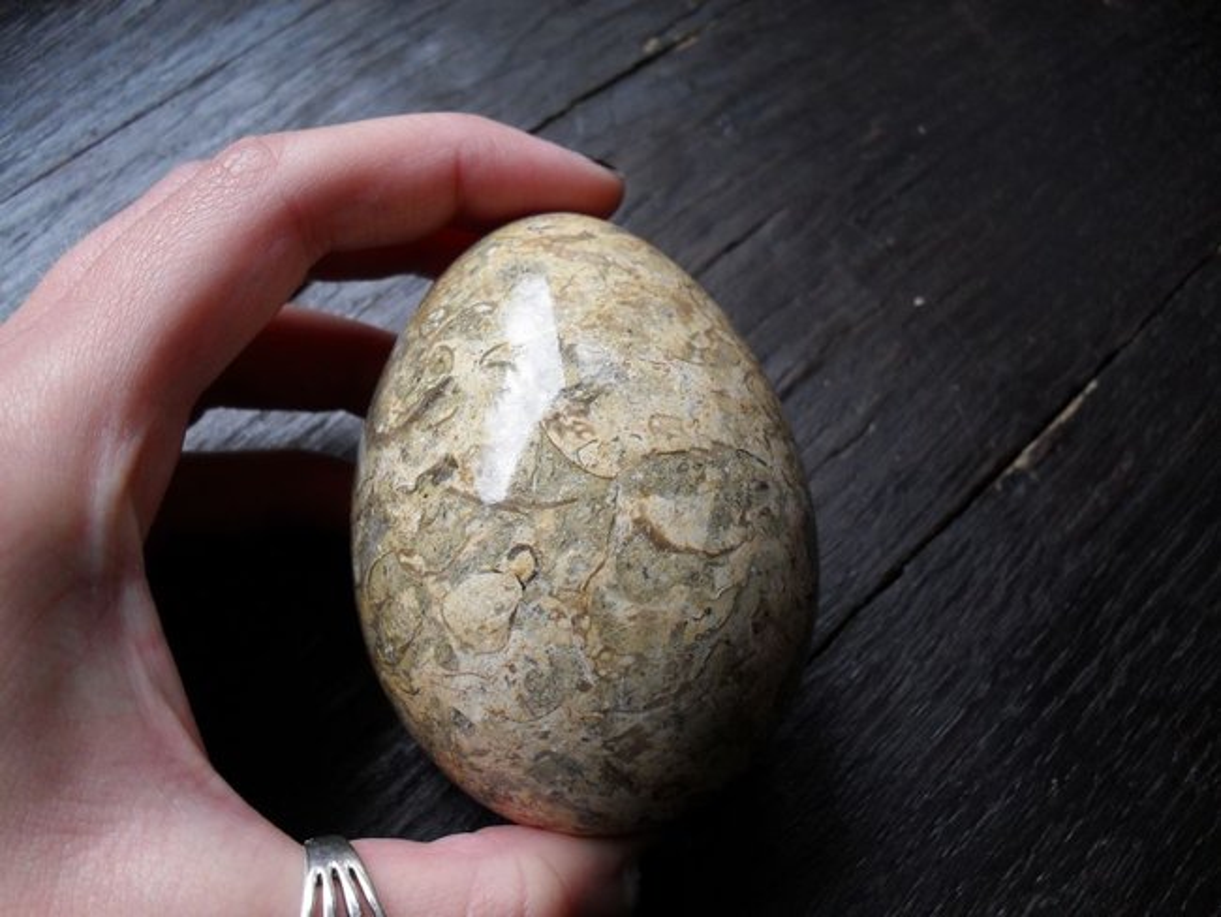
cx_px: 610
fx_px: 1235
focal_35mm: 35
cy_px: 458
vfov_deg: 40.7
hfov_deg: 52.6
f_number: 3.2
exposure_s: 1/45
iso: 100
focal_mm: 6.3
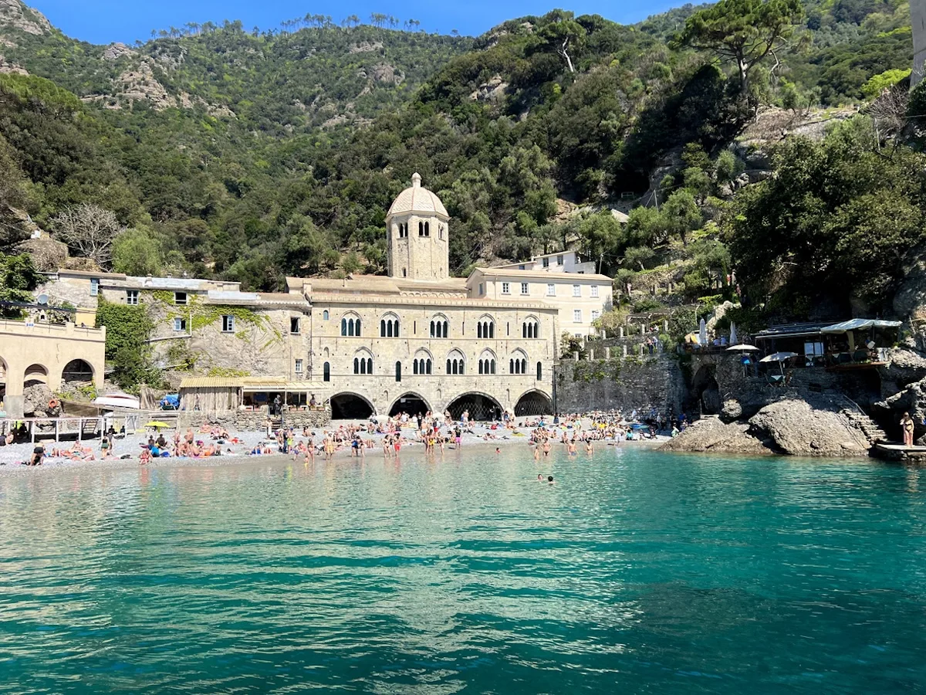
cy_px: 348
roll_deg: +1.5
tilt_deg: +4.2
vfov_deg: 53.1
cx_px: 463
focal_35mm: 26
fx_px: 696
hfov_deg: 67.3
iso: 50
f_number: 1.5
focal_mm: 5.7
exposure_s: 1/2994
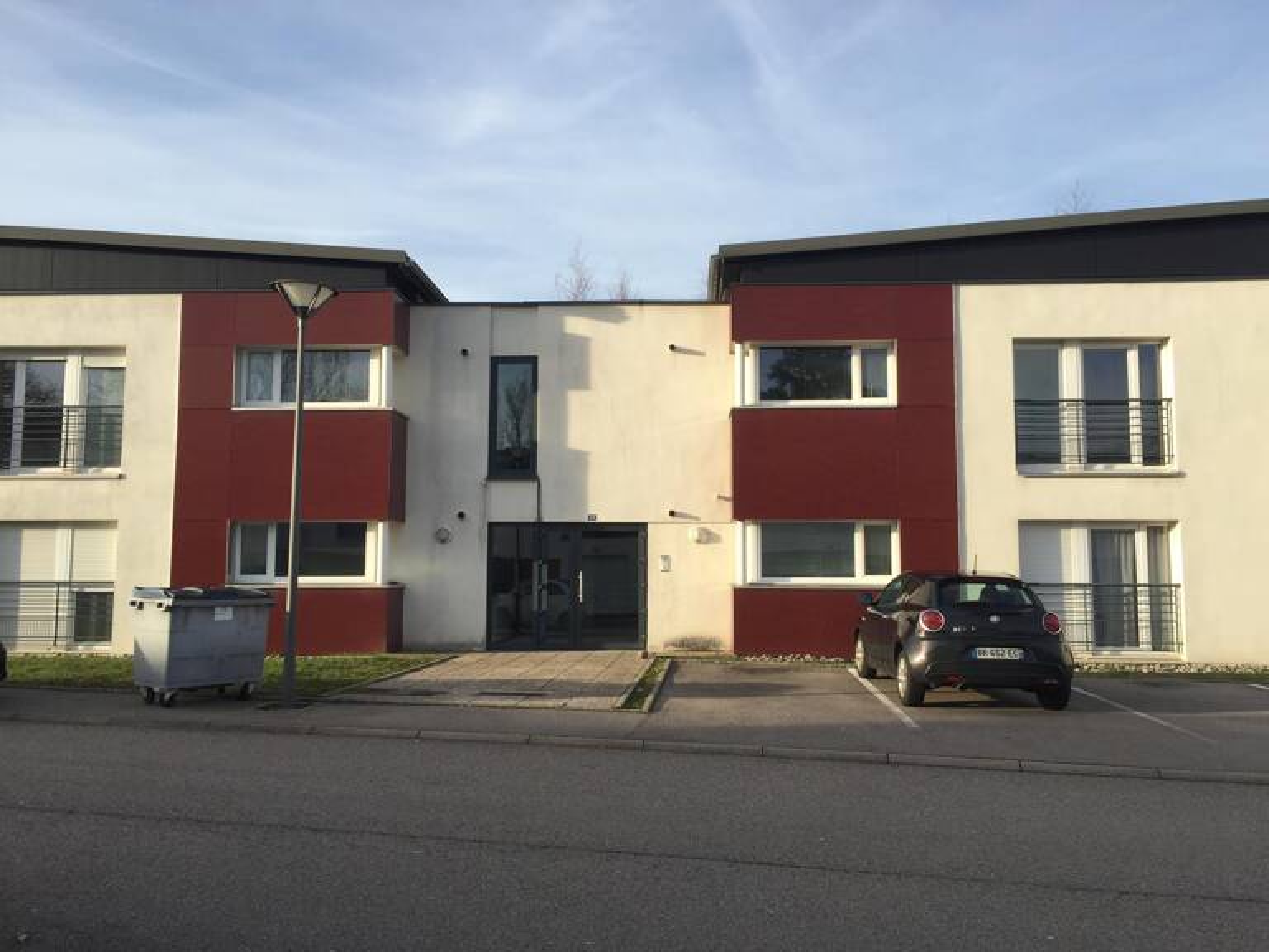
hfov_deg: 61.7
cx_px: 634
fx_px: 1063
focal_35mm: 29
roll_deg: -0.1
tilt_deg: +5.3
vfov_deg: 48.2
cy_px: 476
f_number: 2.2
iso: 32
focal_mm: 4.15
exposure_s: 1/775
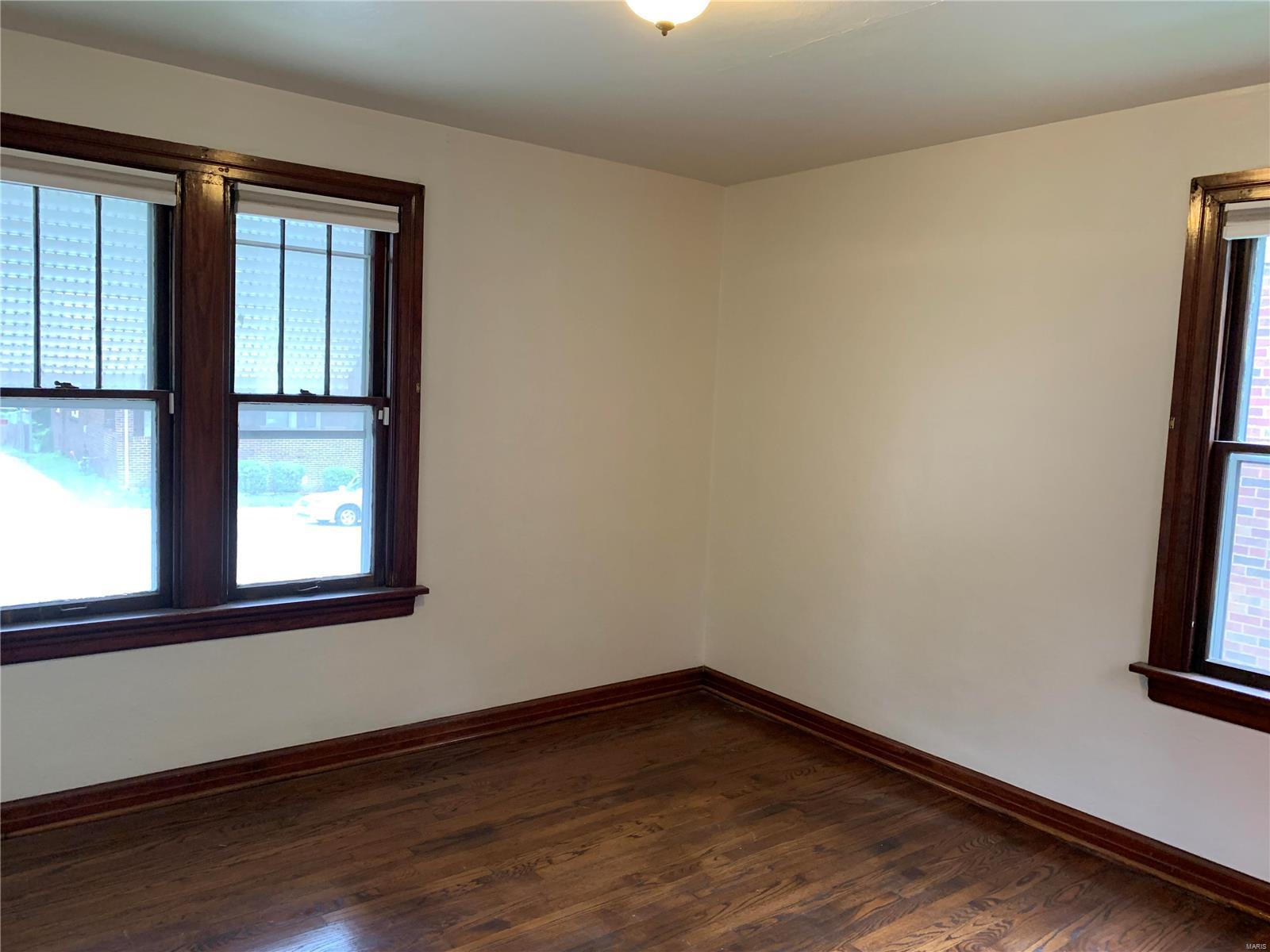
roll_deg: -1.9
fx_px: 954
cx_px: 635
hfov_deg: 67.3
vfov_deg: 53.1
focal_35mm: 26
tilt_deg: -3.9
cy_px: 476
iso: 200
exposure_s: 1/60
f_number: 1.8
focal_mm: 4.25
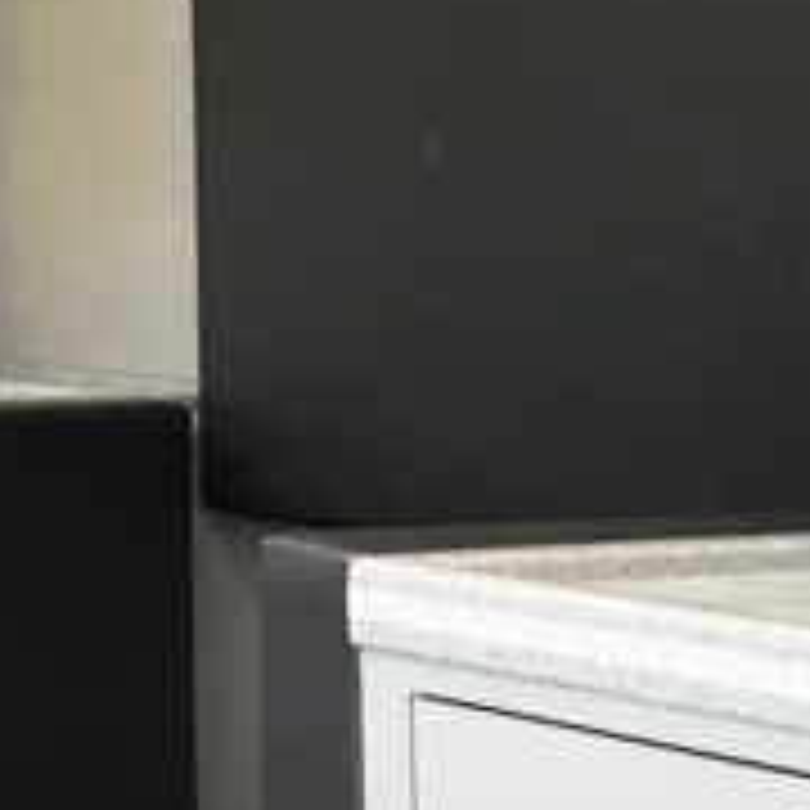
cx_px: -1242
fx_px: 3733
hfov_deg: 10.4
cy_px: -68
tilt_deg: +2.4
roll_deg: +2.0
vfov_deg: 12.2
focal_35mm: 141
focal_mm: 3.99
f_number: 1.8
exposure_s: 1/90
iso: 40
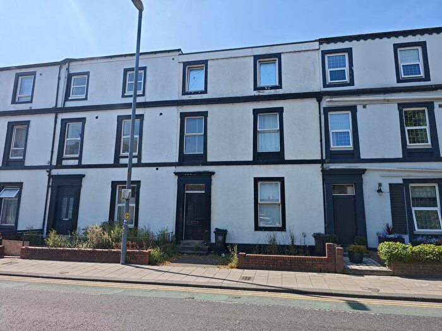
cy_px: 166
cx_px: 221
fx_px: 294
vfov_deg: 58.9
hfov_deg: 73.9
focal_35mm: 23
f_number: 2
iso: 50
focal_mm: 8.72
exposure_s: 1/1553
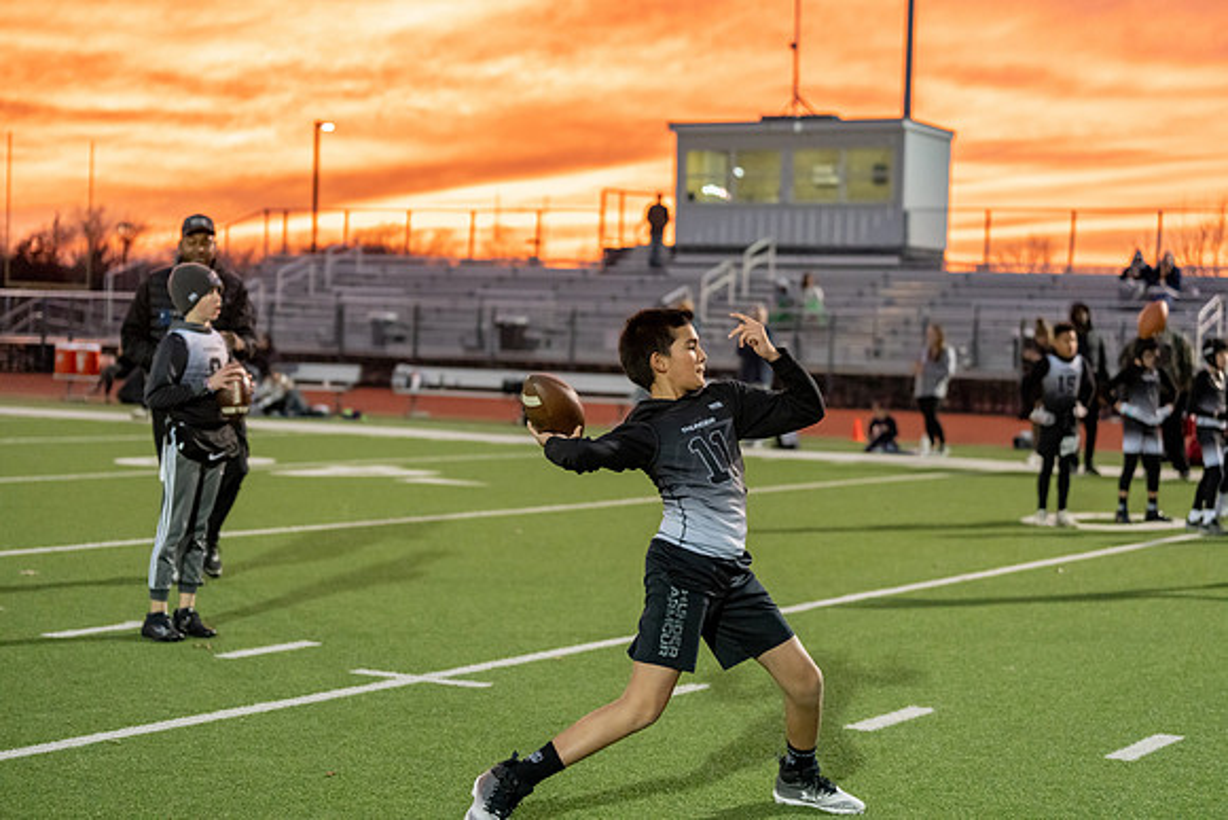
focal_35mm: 70
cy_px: 410
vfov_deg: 19.5
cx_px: 614
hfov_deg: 28.8
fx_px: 2388
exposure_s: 1/1000
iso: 4000
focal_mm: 70
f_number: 2.8
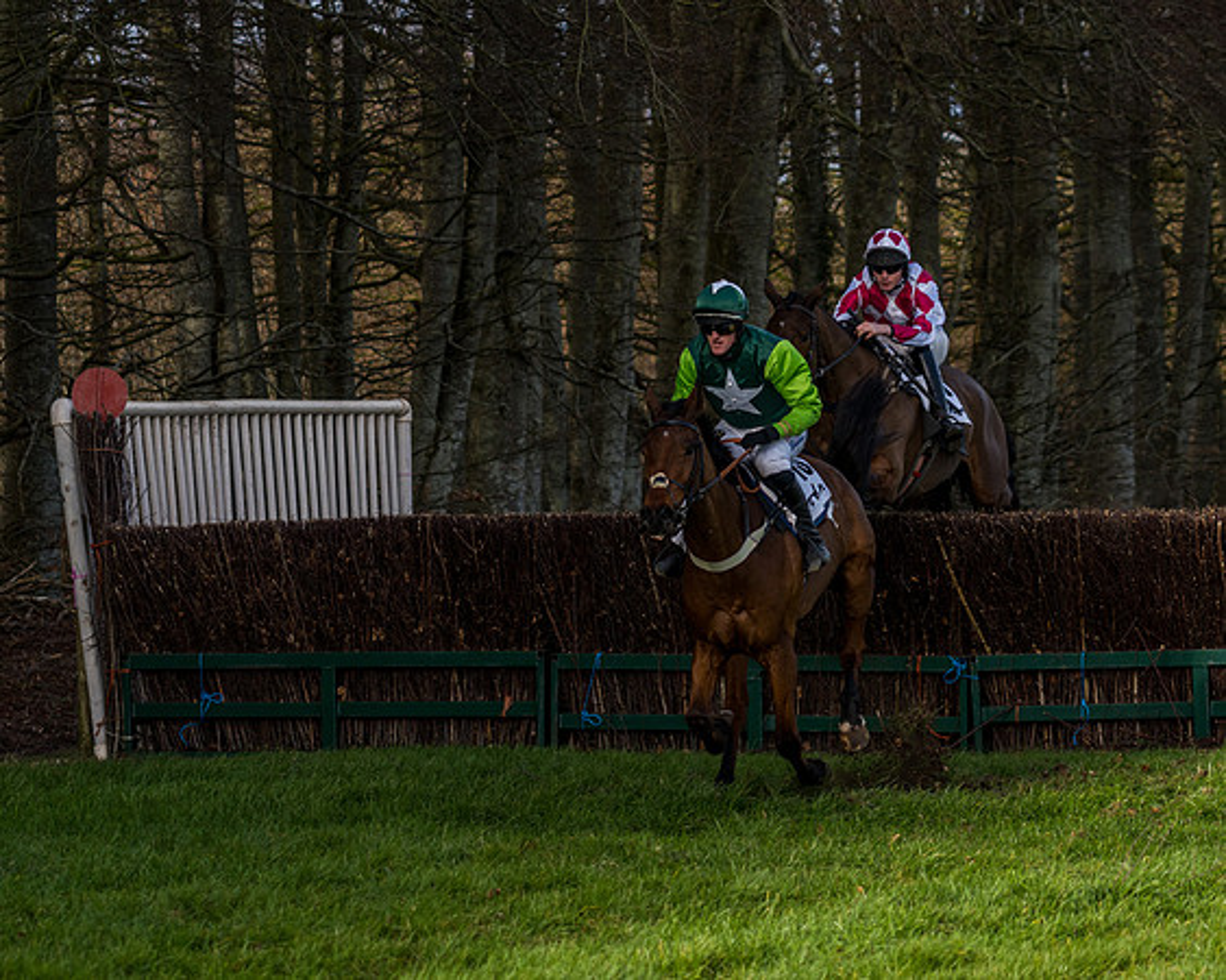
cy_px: 490
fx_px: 6576
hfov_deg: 10.6
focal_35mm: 181
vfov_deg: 8.5
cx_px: 775
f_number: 4
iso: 200
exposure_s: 1/1600
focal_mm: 98
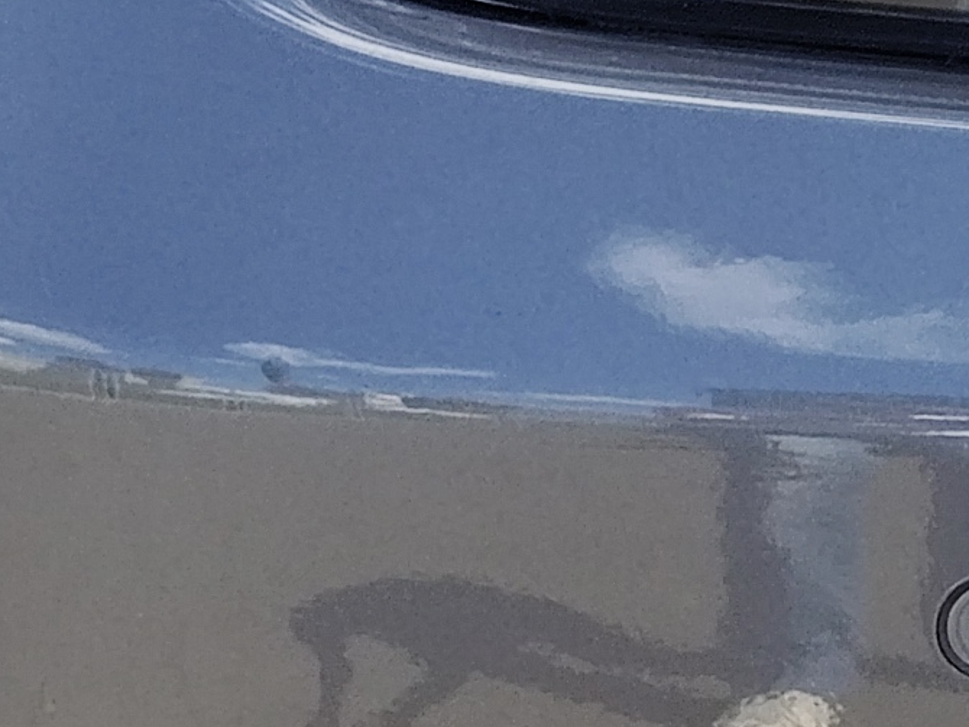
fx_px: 7841
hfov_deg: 6.7
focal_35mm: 280
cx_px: 2440
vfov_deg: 5.3
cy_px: 304
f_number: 1.65
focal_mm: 6.19
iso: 50
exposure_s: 1/847
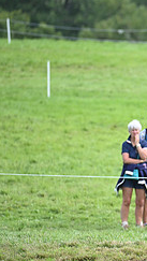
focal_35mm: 651
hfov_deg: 1.9
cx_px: 299
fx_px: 4503
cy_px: 115
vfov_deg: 3.3
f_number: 5
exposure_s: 1/1600
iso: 900
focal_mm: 260
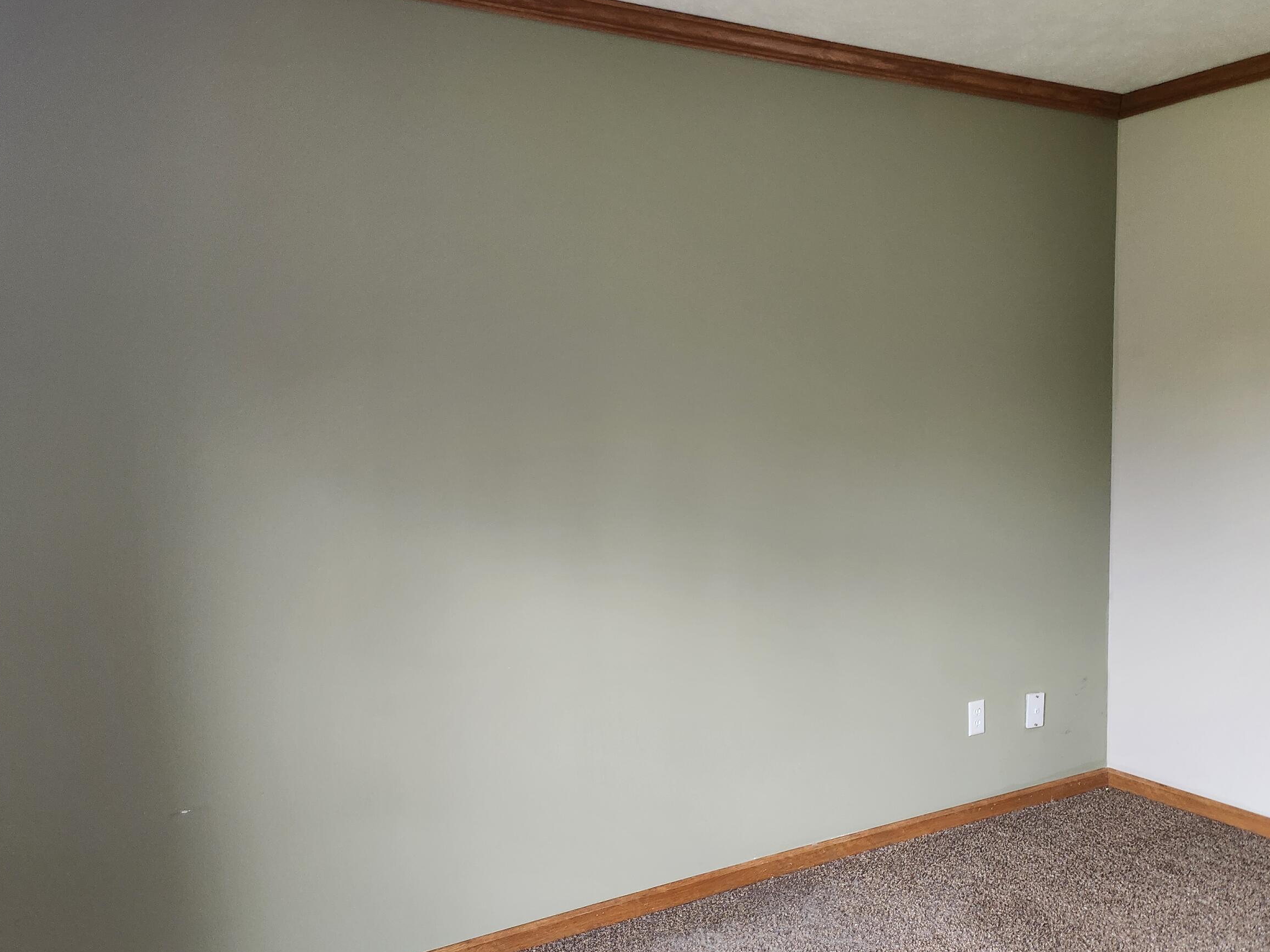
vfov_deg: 45.4
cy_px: 507
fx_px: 1137
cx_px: 690
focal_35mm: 31
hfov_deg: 58.3
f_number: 1.8
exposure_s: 1/120
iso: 250
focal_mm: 5
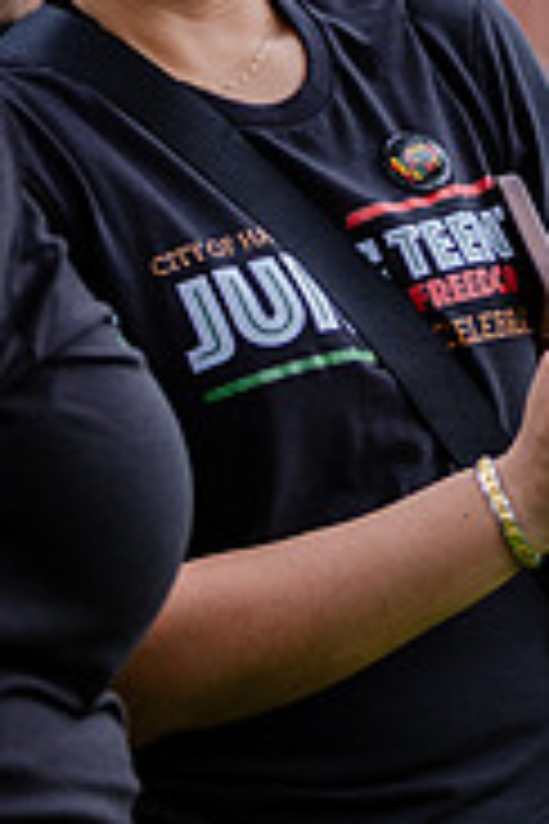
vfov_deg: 4.6
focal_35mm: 450
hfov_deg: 3.1
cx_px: 450
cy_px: 459
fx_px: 10293
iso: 400
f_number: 3.5
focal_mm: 122
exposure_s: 1/640
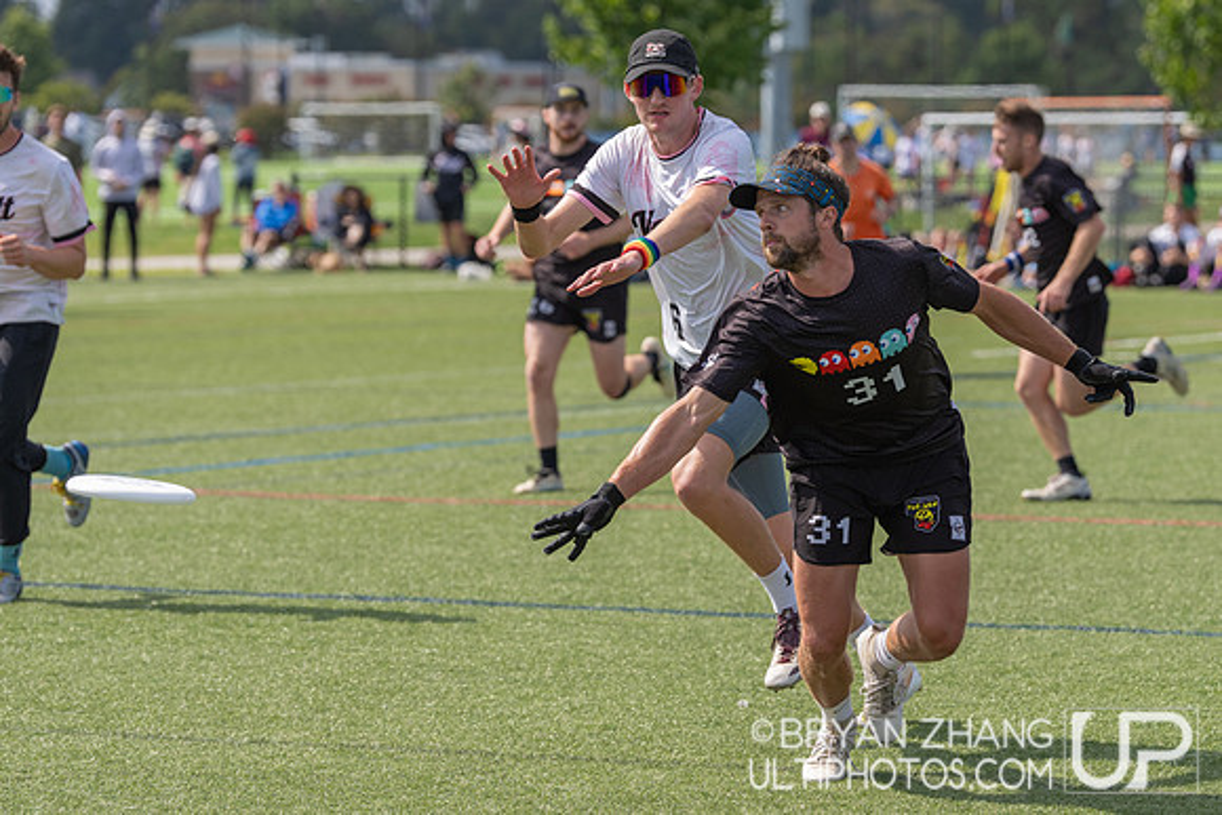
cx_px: 715
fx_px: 5812
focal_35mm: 171
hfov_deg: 12.0
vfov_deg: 8.0
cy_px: 492
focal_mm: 136
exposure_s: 1/2000
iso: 250
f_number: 4
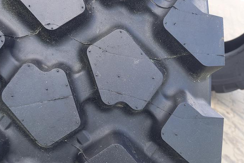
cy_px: 67
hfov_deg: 49.1
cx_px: 93
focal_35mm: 39
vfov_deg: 34.1
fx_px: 264
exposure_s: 1/100
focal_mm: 4.65
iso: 64
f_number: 1.8
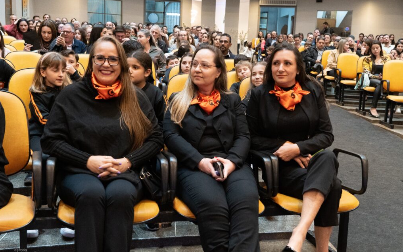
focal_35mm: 39
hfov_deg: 50.9
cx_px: 201
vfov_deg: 33.2
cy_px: 131
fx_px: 423
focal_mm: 25
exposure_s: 1/160
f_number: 3.5
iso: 6400
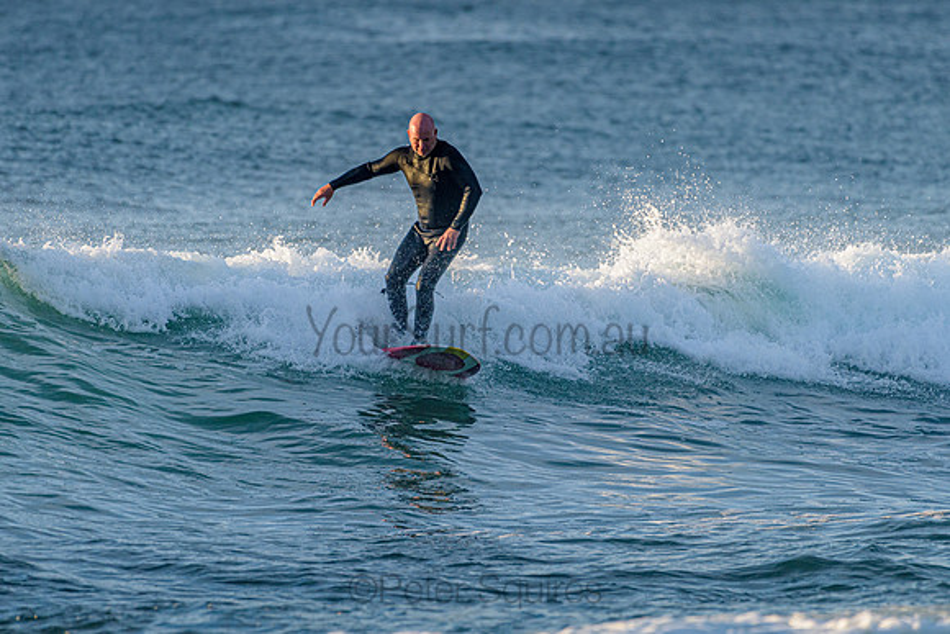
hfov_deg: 3.4
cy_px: 330
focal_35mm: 613
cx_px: 485
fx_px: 16183
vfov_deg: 2.2
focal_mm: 500
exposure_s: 1/2000
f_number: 5.6
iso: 560
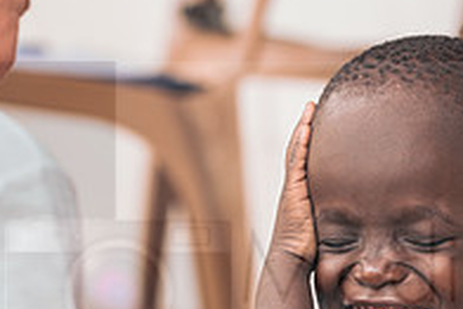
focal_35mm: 467
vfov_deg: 2.9
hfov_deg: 4.4
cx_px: 118
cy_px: 289
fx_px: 6010
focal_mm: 158
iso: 160
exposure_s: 1/160
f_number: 4
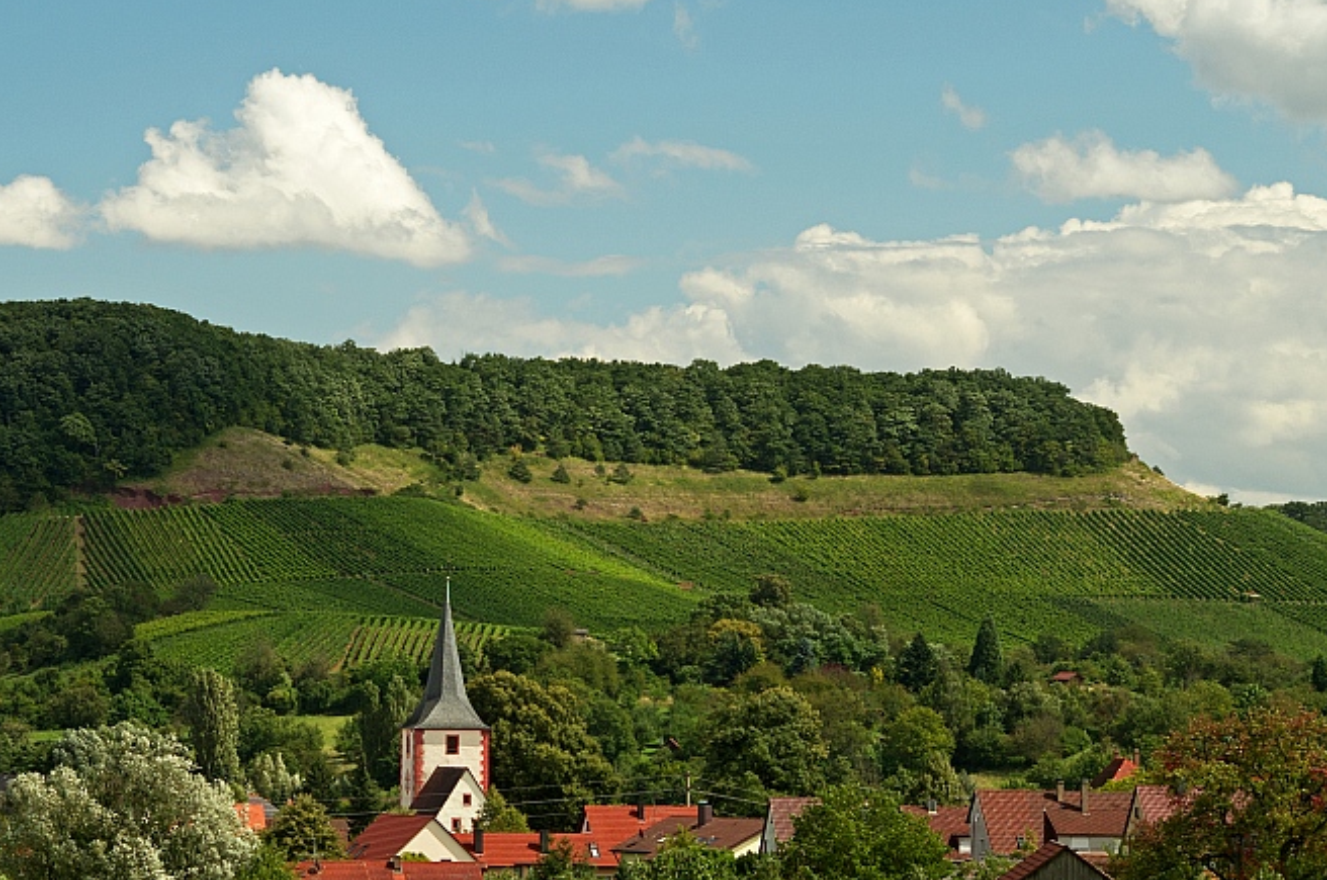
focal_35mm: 201
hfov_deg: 10.2
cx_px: 353
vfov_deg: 6.8
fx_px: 7396
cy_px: 516
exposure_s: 1/125
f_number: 8
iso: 100
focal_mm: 87.5
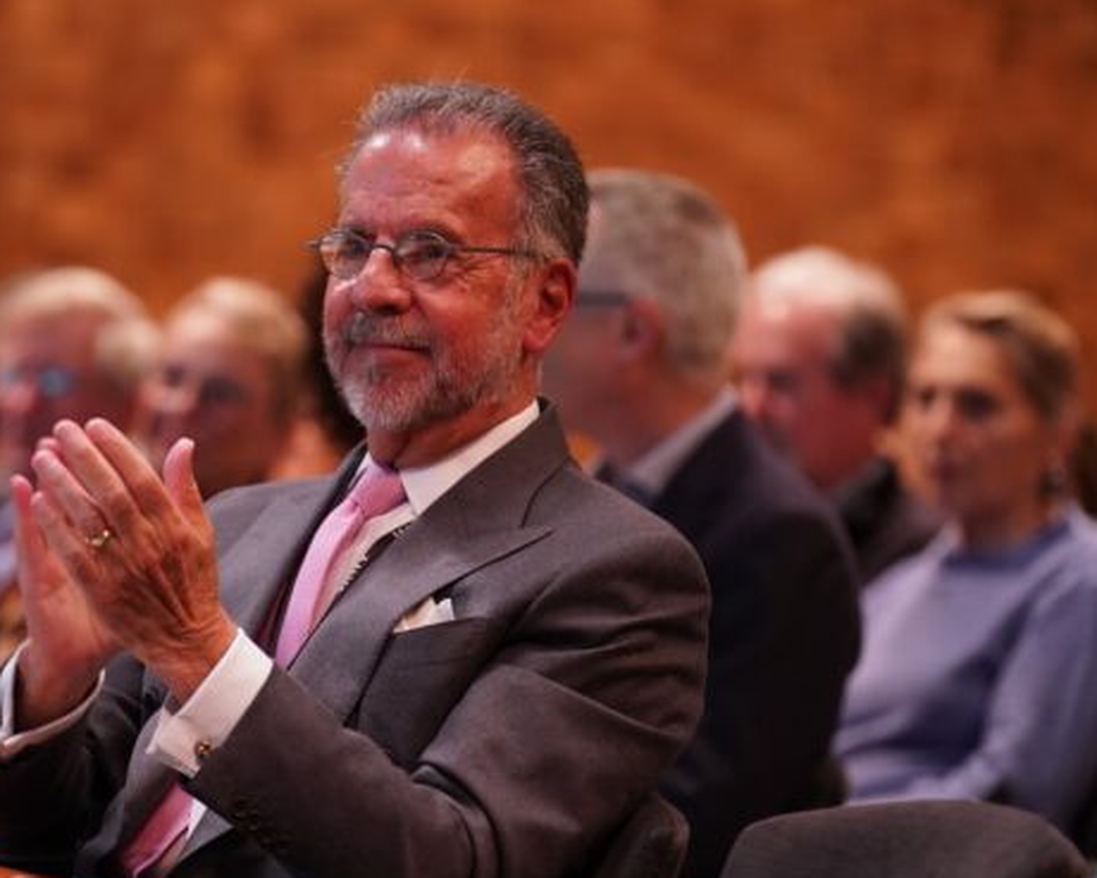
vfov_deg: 6.1
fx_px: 8247
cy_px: 487
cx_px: 467
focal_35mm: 254
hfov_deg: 7.6
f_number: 2.8
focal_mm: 162
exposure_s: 1/125
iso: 2500
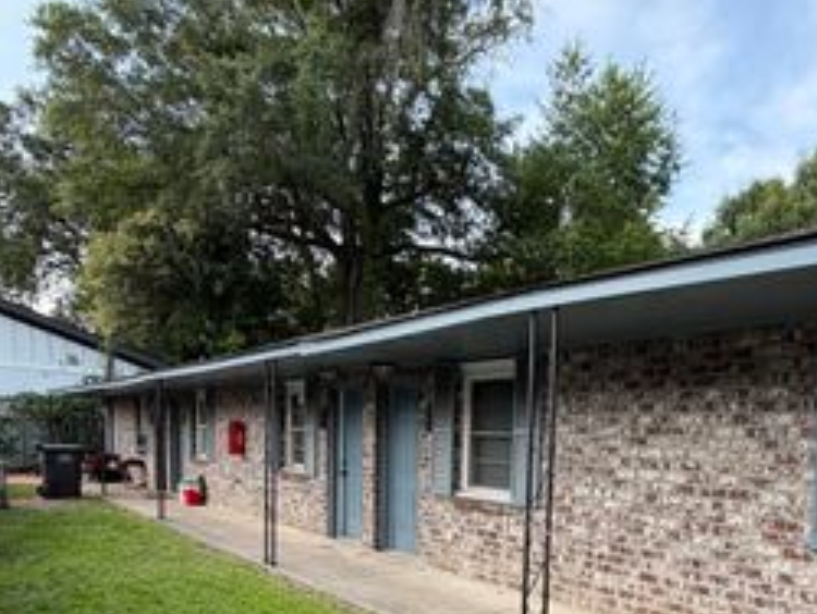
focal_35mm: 28
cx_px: 605
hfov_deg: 60.2
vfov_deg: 46.7
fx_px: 661
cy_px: 508
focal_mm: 2.22
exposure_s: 1/361
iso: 50
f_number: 2.2
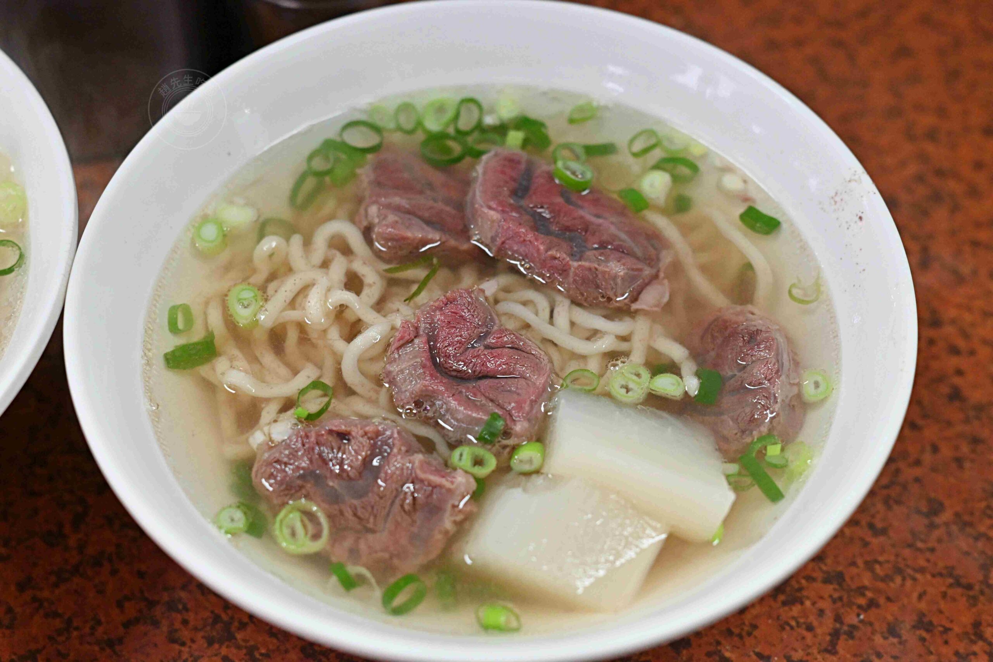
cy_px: 331
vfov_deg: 18.2
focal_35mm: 75
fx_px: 2069
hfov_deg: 27.0
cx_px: 496
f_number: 3.2
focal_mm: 50
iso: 1400
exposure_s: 1/200
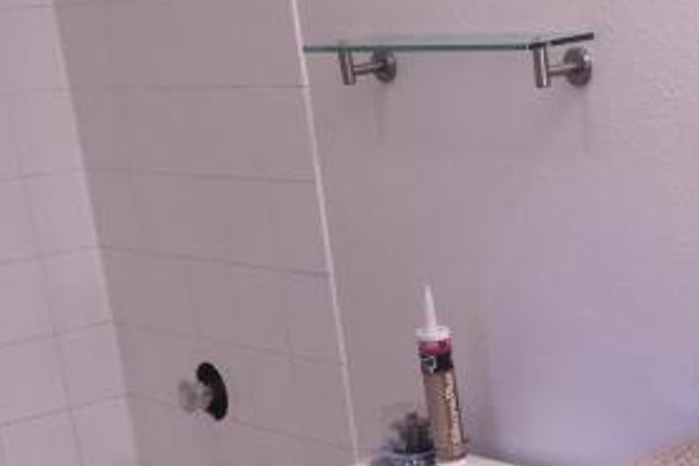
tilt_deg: -17.9
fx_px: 1611
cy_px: 506
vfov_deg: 16.0
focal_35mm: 83
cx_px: 614
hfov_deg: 23.9
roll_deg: +4.4
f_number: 2.2
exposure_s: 1/30
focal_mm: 4.15
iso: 40
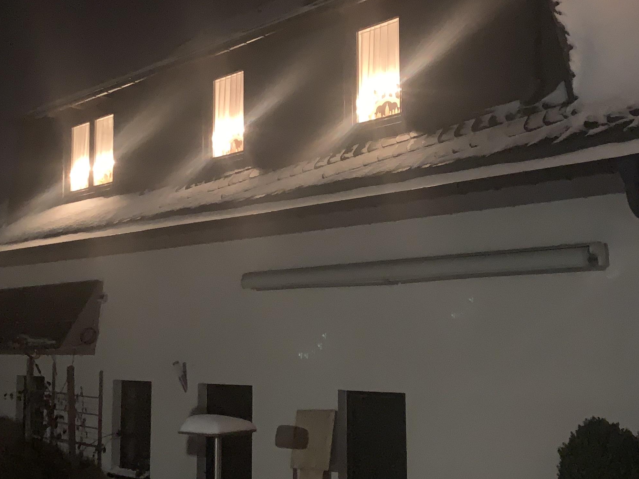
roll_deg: +0.4
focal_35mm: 53
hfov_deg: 36.2
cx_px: 334
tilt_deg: +6.3
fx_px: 978
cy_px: 217
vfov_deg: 27.5
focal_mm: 4.25
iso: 1000
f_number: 1.8
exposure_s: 1/4
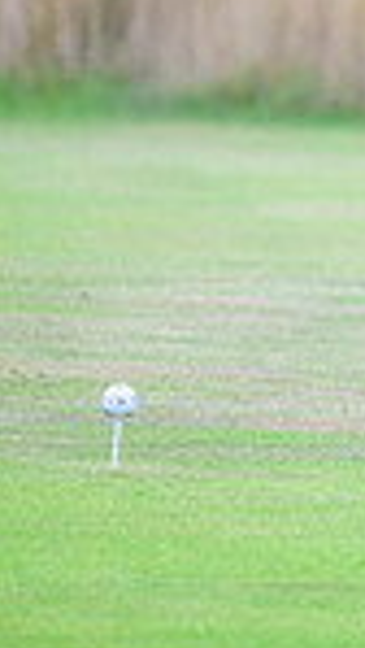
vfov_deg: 2.4
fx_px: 15408
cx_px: 1112
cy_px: -154
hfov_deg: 1.4
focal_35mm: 897
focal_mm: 220
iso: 1000
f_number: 5
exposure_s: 1/2000
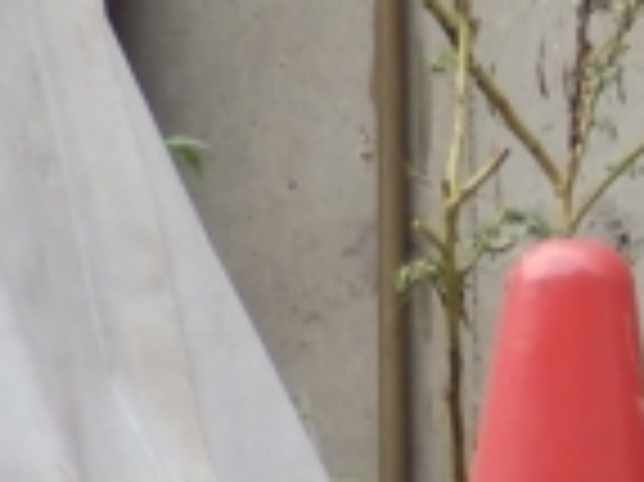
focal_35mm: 645
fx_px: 11990
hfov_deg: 3.1
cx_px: 1387
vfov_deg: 2.3
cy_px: 969
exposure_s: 1/80
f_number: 4.8
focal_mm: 20.6
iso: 80
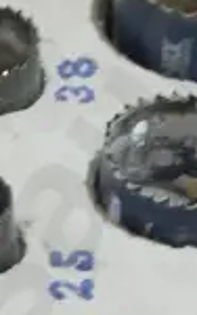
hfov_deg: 5.1
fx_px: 2229
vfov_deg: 8.1
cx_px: 137
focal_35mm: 260
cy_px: 111
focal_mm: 18
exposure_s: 1/125
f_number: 4
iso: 200
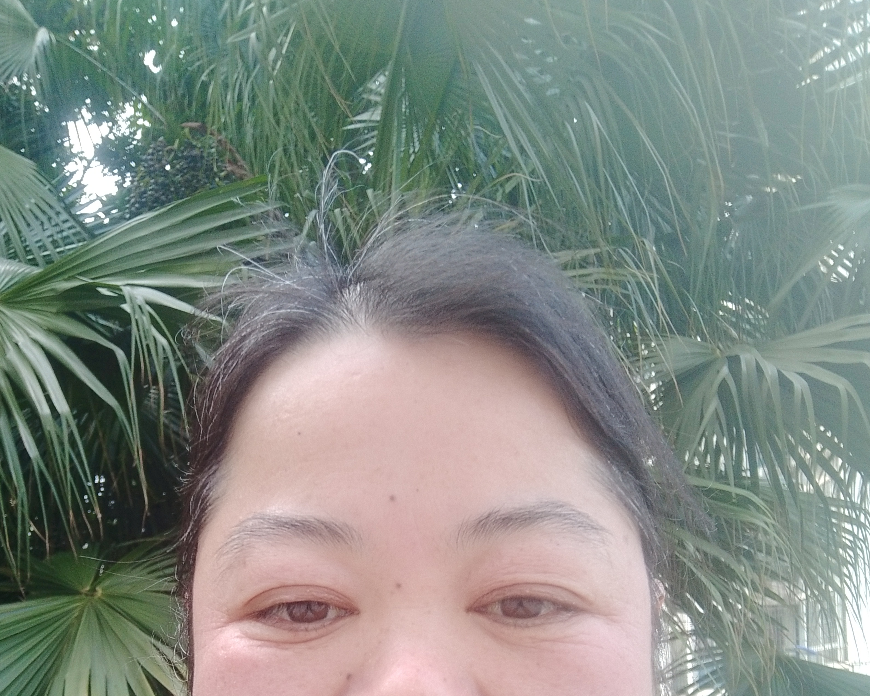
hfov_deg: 41.1
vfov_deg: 31.7
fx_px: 1159
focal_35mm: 45
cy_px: 642
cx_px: 397
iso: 73
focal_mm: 3.87
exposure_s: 1/100
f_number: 2
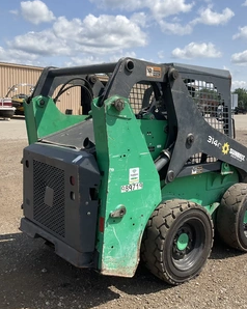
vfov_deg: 48.0
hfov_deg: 38.8
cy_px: 154
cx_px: 158
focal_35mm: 38
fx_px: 348
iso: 25
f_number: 1.8
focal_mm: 3
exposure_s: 1/1848
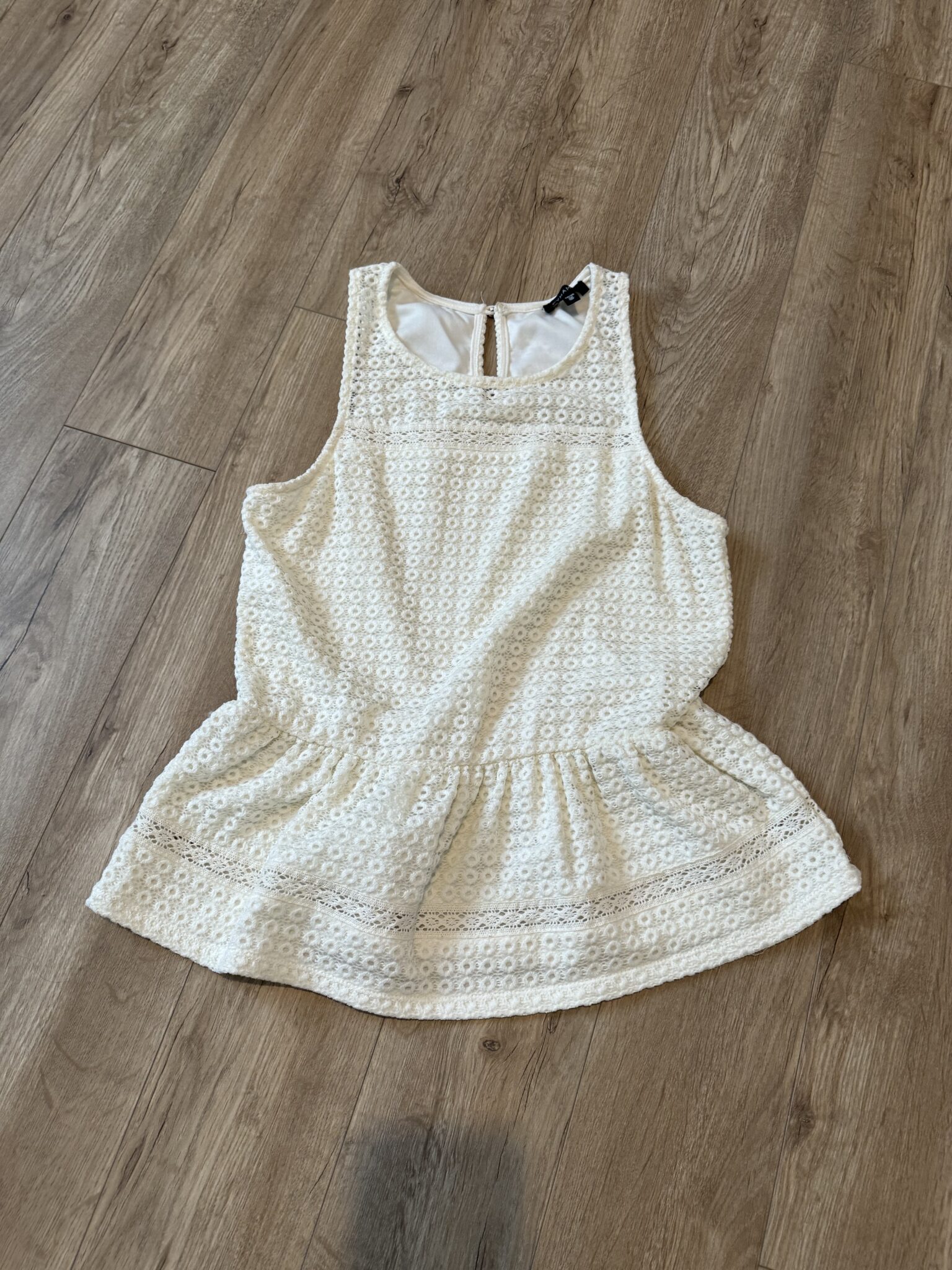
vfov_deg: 71.6
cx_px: 476
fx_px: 880
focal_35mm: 24
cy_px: 635
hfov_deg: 56.8
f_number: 1.78
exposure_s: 1/60
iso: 200
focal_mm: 6.76
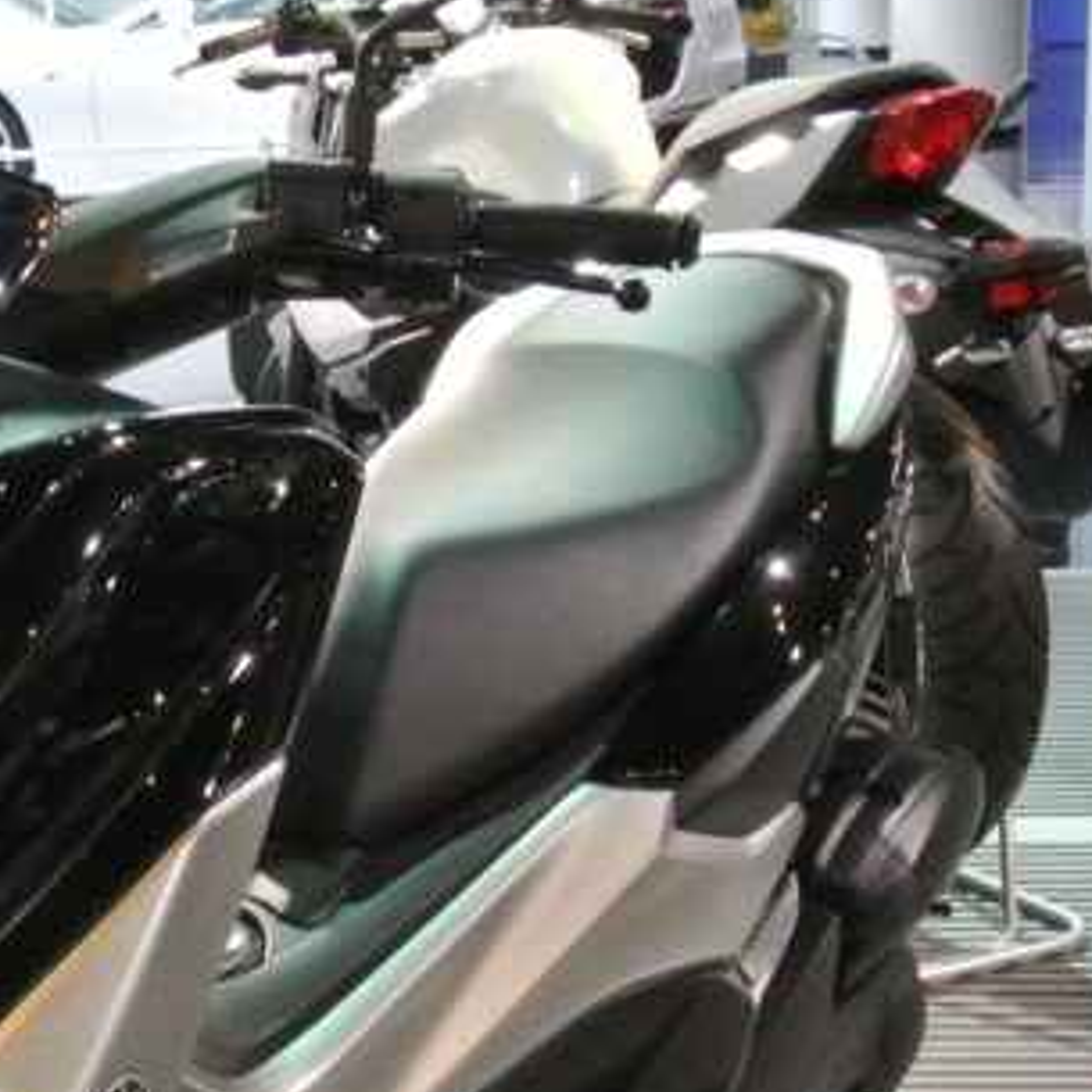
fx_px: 2748
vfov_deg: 21.8
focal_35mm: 77
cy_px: 1054
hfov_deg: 22.0
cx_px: 111
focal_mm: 10
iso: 1600
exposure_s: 1/6
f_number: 10
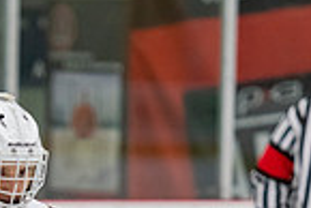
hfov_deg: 3.5
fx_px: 5085
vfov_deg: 2.3
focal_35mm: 588
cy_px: 380
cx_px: 7
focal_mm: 140
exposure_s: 1/640
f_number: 3.2
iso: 2000
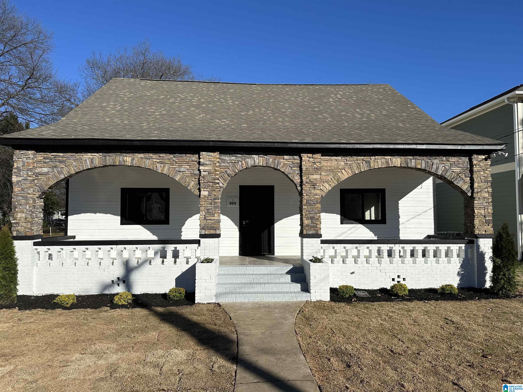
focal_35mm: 24
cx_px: 262
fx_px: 363
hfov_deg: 71.6
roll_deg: -0.1
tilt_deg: +2.4
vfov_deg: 56.8
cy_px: 196
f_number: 1.78
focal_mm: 6.86
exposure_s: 1/8929
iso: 80
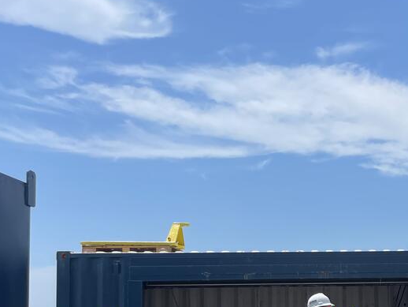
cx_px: 434
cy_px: 283
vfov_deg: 21.4
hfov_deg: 26.9
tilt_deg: +4.6
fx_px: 790
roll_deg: +0.9
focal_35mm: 67
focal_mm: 4.2
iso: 32
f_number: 1.6
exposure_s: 1/5051
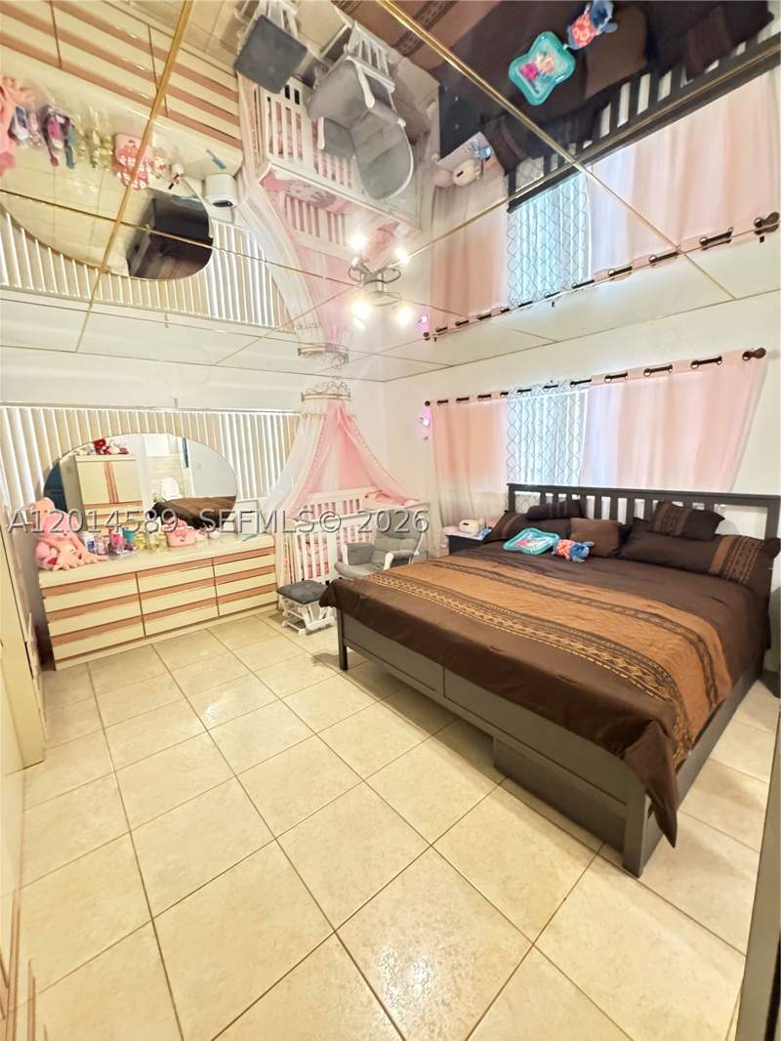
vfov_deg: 102.1
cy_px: 520
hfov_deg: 85.7
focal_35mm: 14
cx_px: 390
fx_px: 421
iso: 1600
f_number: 2.2
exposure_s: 1/40
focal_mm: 2.22
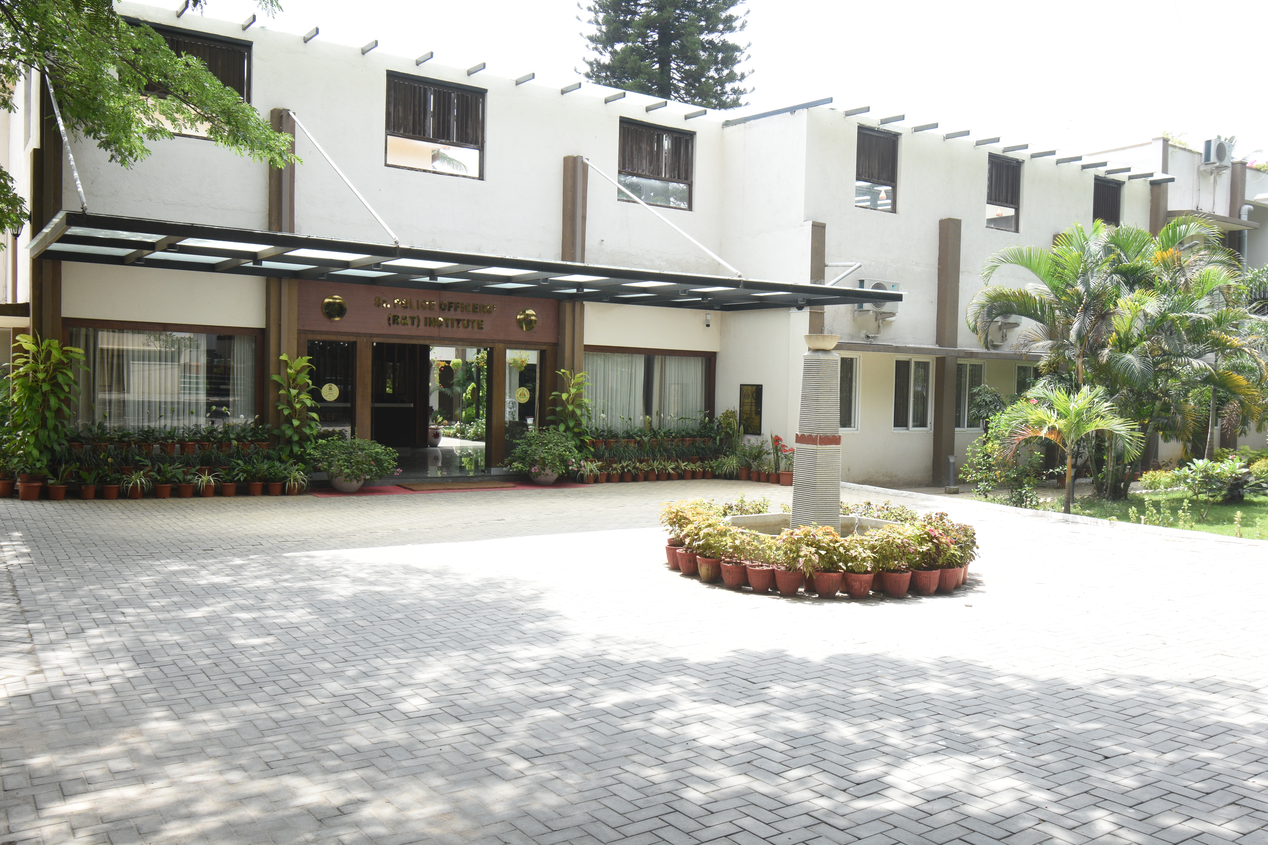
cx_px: 634
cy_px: 422
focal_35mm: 30
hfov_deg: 61.9
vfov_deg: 43.6
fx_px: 1057
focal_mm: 20
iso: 400
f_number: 10
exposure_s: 1/160
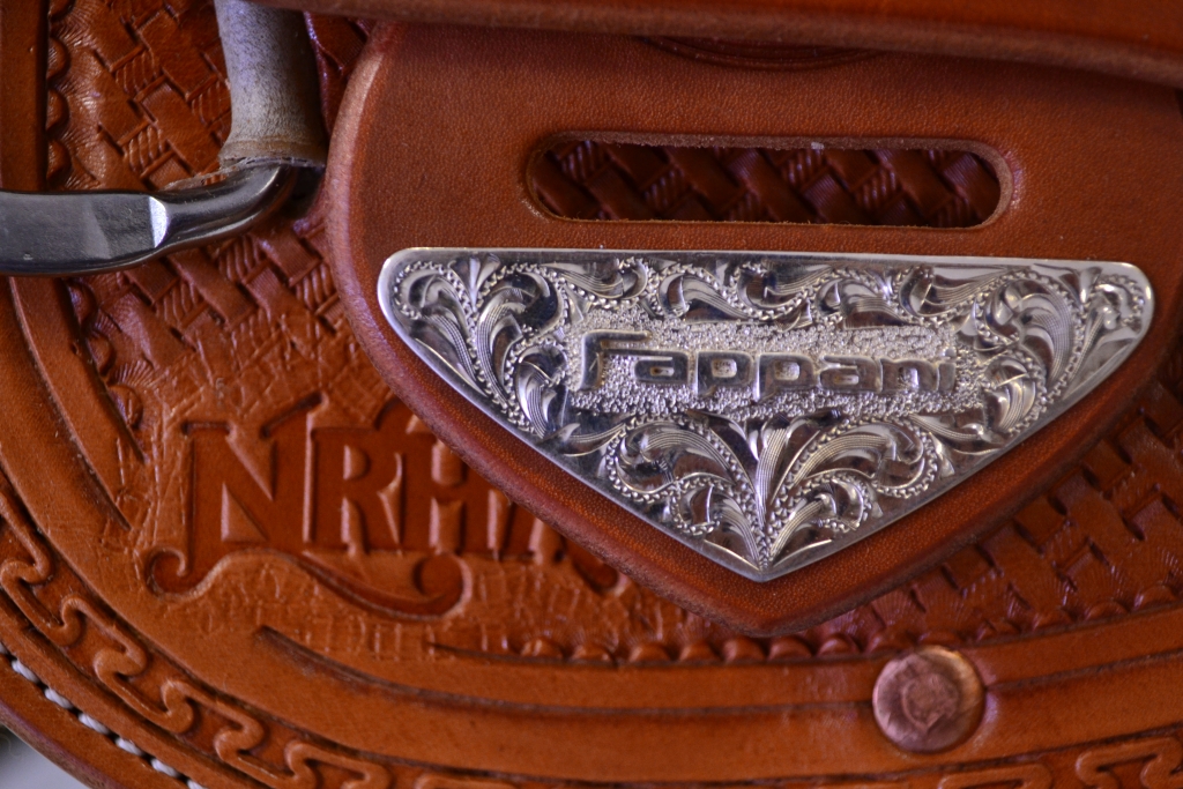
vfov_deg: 25.8
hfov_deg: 37.8
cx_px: 592
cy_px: 394
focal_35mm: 52
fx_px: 1725
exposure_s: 1/40
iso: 800
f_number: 5
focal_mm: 35
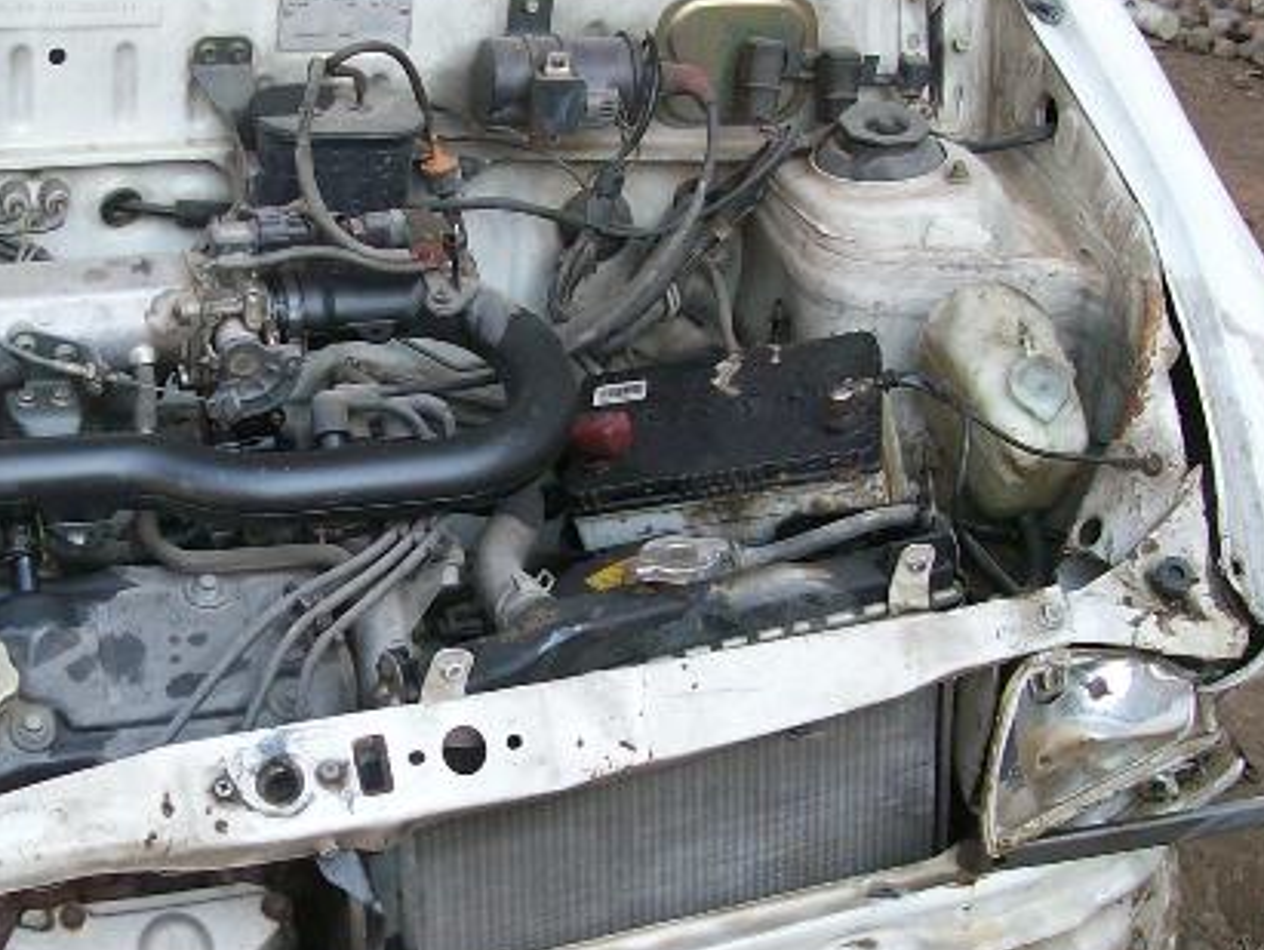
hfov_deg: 27.4
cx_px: 314
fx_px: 2558
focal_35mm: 70
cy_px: 532
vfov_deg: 21.0
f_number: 2.7
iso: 80
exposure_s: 1/133
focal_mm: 6
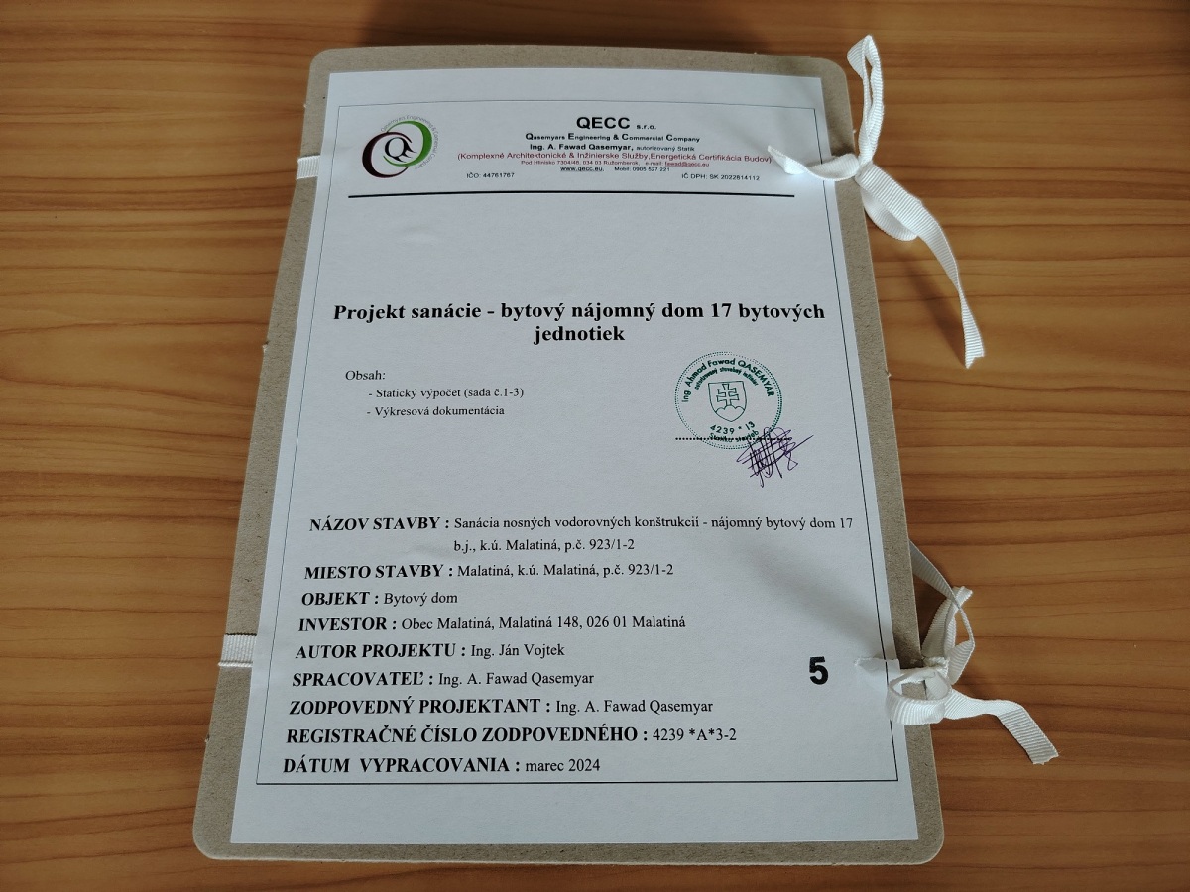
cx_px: 595
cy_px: 446
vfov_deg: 56.8
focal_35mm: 24
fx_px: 825
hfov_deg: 71.6
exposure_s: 1/50
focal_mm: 5.25
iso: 525
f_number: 1.75
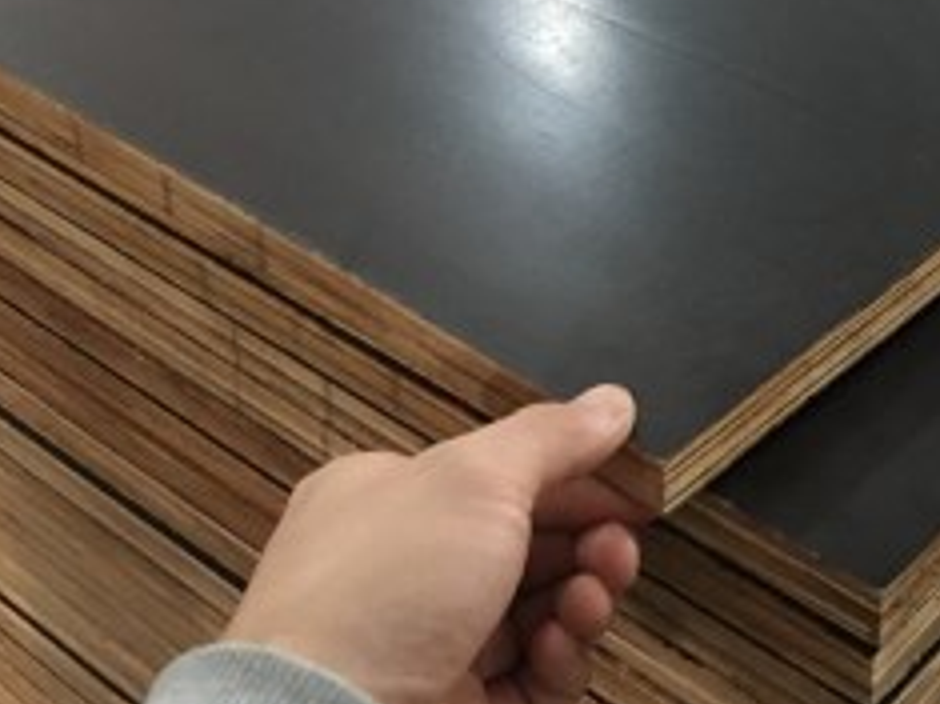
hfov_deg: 24.8
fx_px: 2008
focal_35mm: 74
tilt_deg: -27.3
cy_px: -60
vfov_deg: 19.1
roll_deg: -1.7
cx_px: 996
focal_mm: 4.15
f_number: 2.2
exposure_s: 1/17
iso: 200
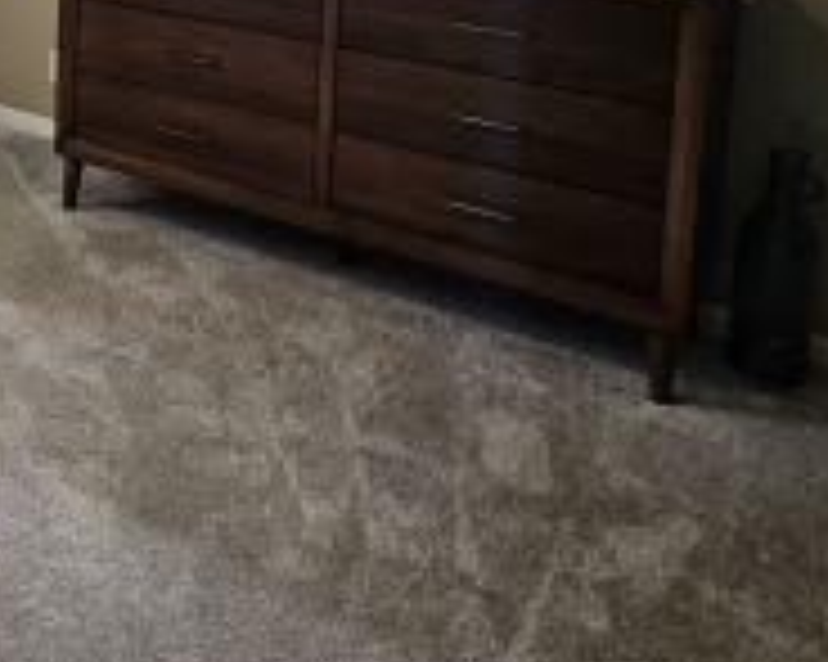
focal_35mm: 46
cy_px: -162
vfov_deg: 28.0
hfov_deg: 32.0
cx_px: -214
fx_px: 1127
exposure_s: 1/60
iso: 200
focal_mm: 2.2
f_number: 2.2
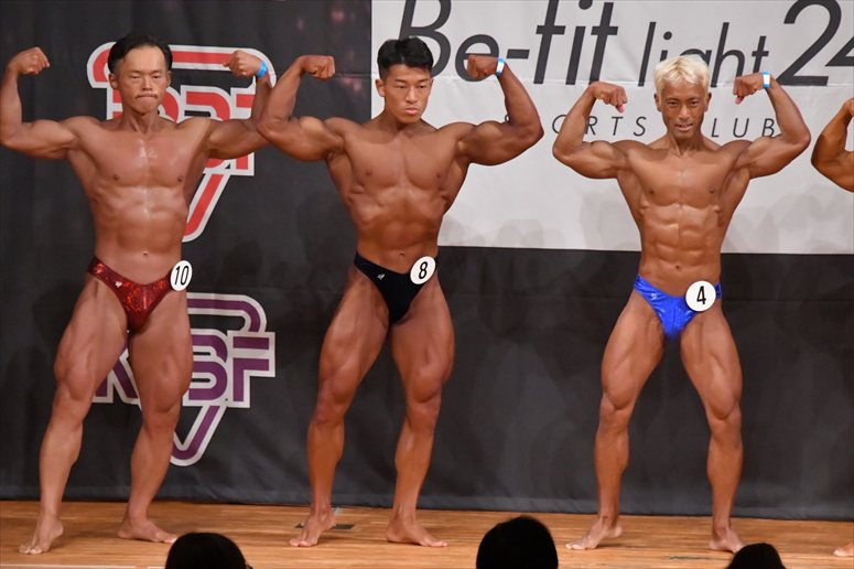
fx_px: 7469
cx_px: 427
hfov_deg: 6.5
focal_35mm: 315
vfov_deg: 4.4
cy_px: 284
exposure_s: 1/400
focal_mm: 210
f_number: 5.6
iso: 9000
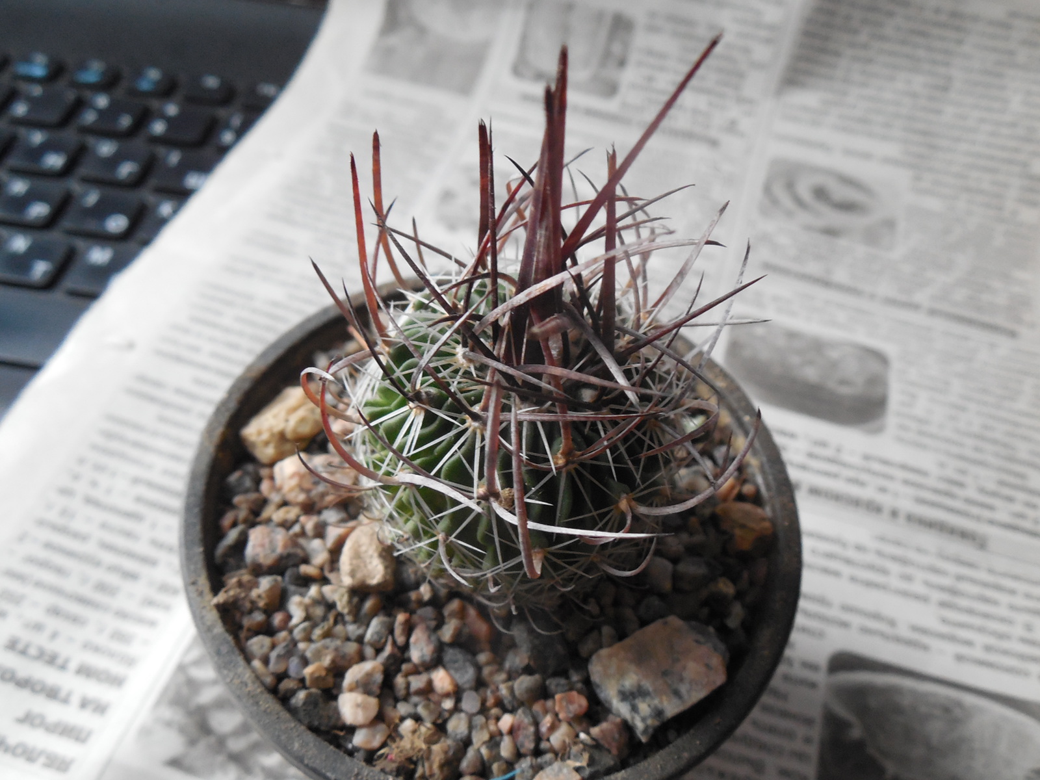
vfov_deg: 45.4
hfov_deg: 58.4
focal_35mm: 31
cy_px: 390
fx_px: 931
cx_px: 520
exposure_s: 1/20
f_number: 3.6
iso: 400
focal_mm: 5.6
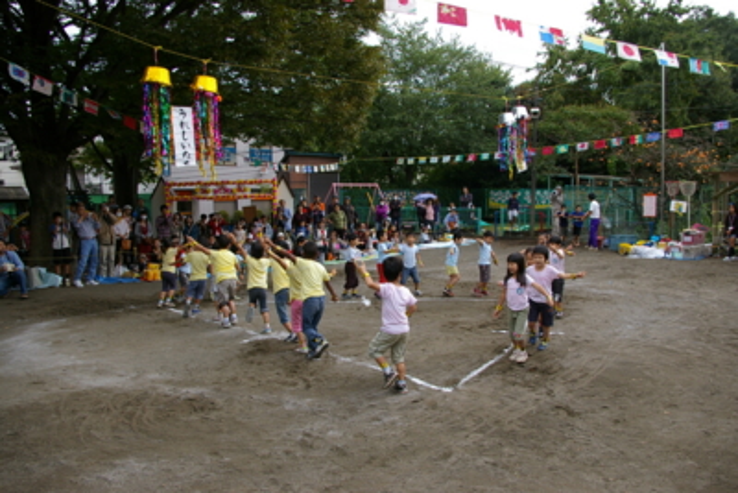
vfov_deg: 43.6
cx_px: 369
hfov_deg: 61.9
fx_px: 615
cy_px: 246
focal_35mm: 30
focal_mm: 20
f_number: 6.7
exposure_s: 1/125
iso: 200
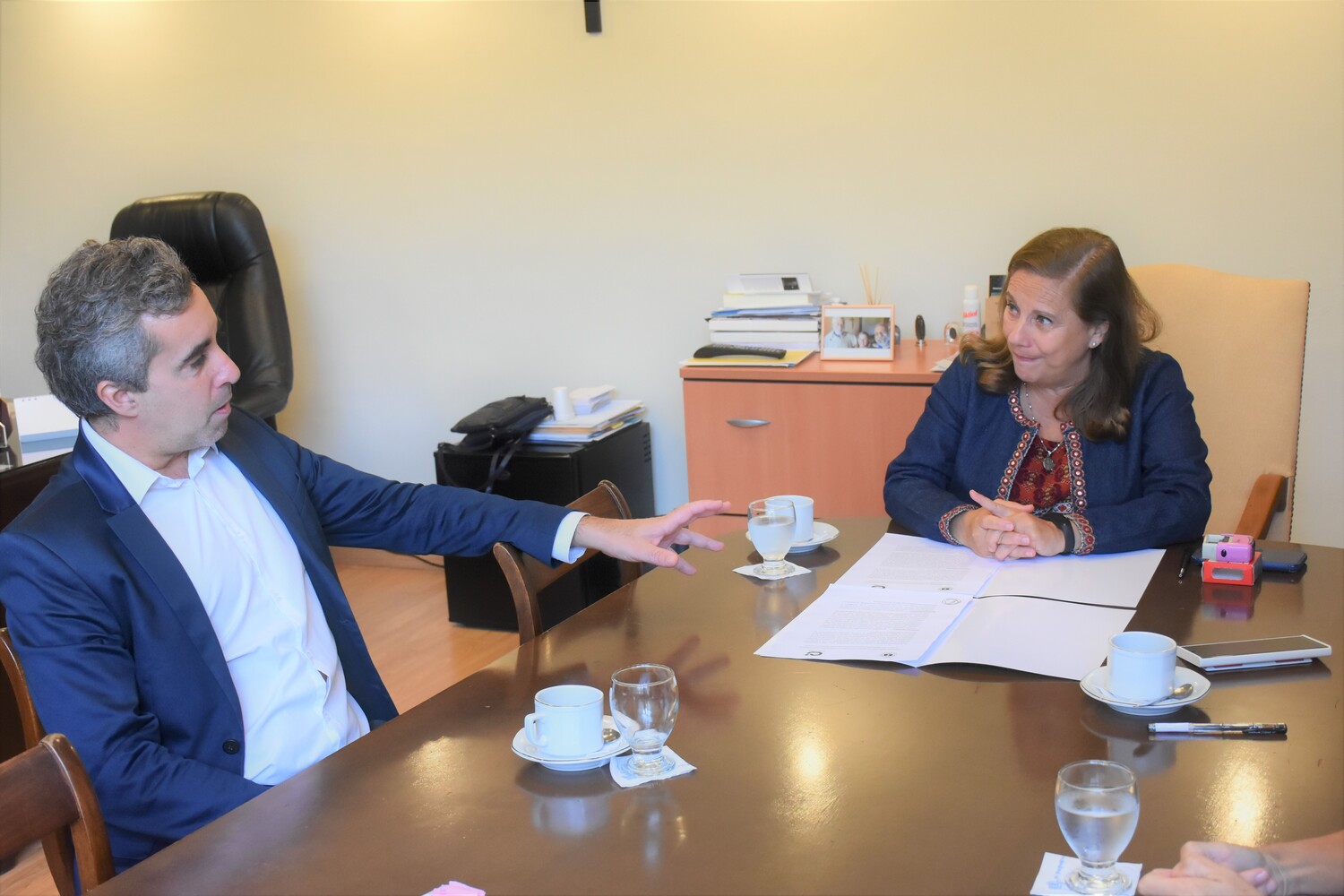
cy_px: 448
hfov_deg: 41.1
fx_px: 1792
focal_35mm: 48
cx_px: 672
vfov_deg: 28.1
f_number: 6.3
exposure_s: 1/160
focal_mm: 32
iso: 1600
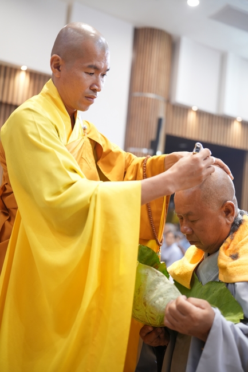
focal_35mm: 35
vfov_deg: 54.4
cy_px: 186
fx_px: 362
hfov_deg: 37.8
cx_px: 124
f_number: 2
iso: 1250
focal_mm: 35
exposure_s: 1/100
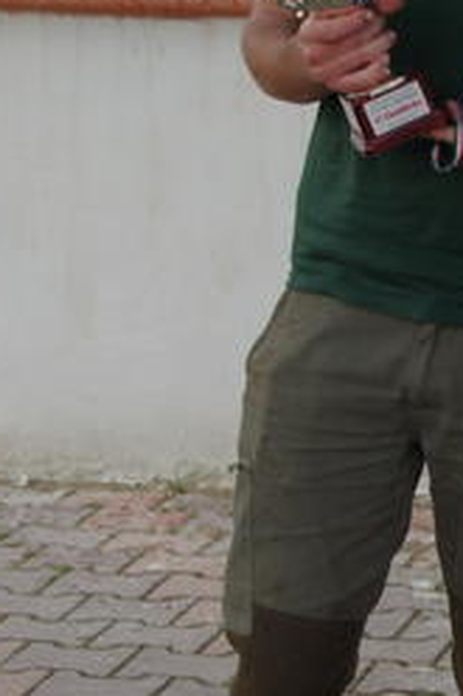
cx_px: 620
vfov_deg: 14.8
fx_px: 2685
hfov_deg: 9.7
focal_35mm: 139
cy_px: 292
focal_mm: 31
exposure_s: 1/60
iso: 400
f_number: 8
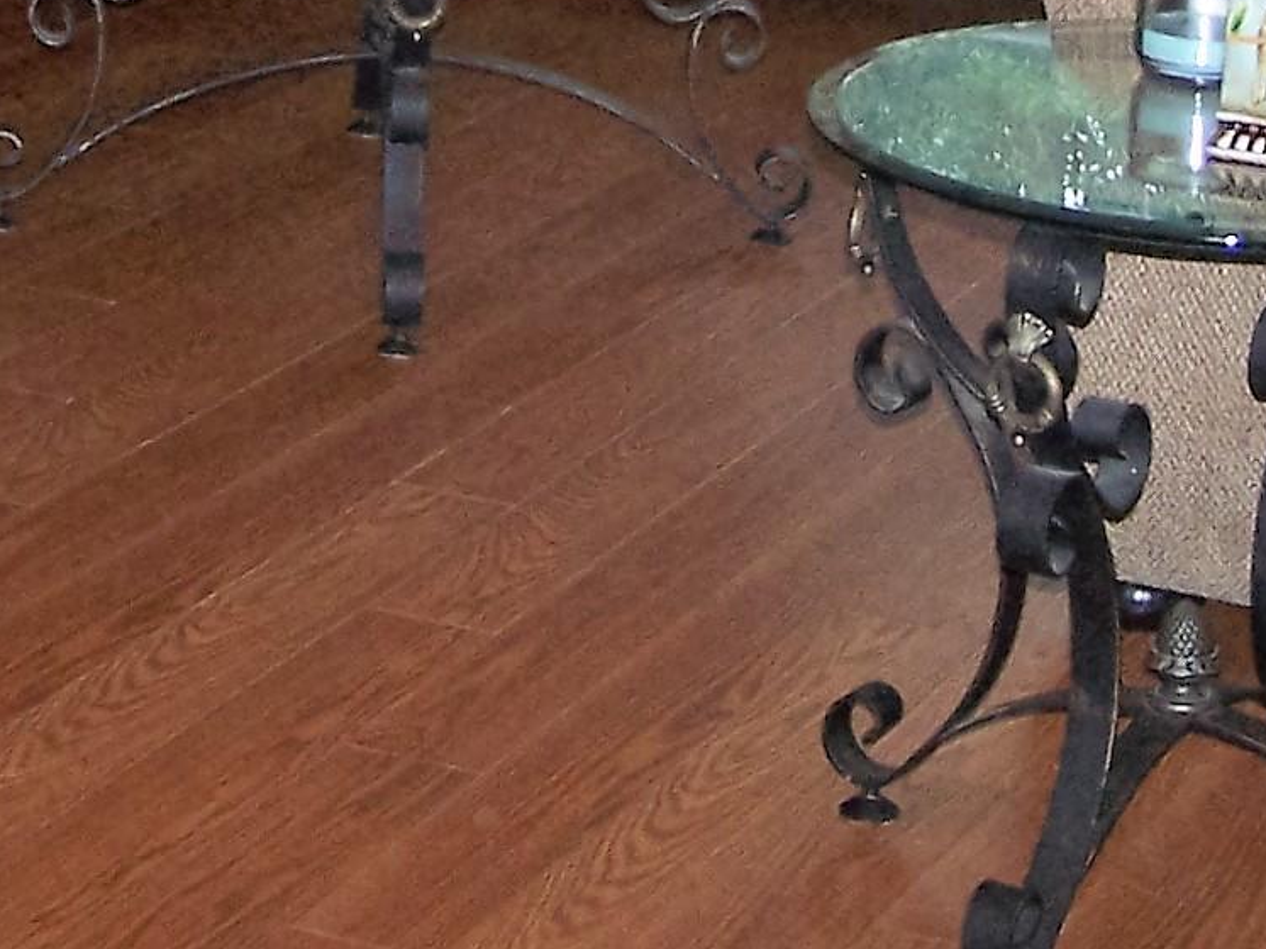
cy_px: -496
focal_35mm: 123
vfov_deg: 11.5
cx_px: 541
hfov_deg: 16.0
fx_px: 4498
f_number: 2.8
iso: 140
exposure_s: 1/60
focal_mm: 6.3
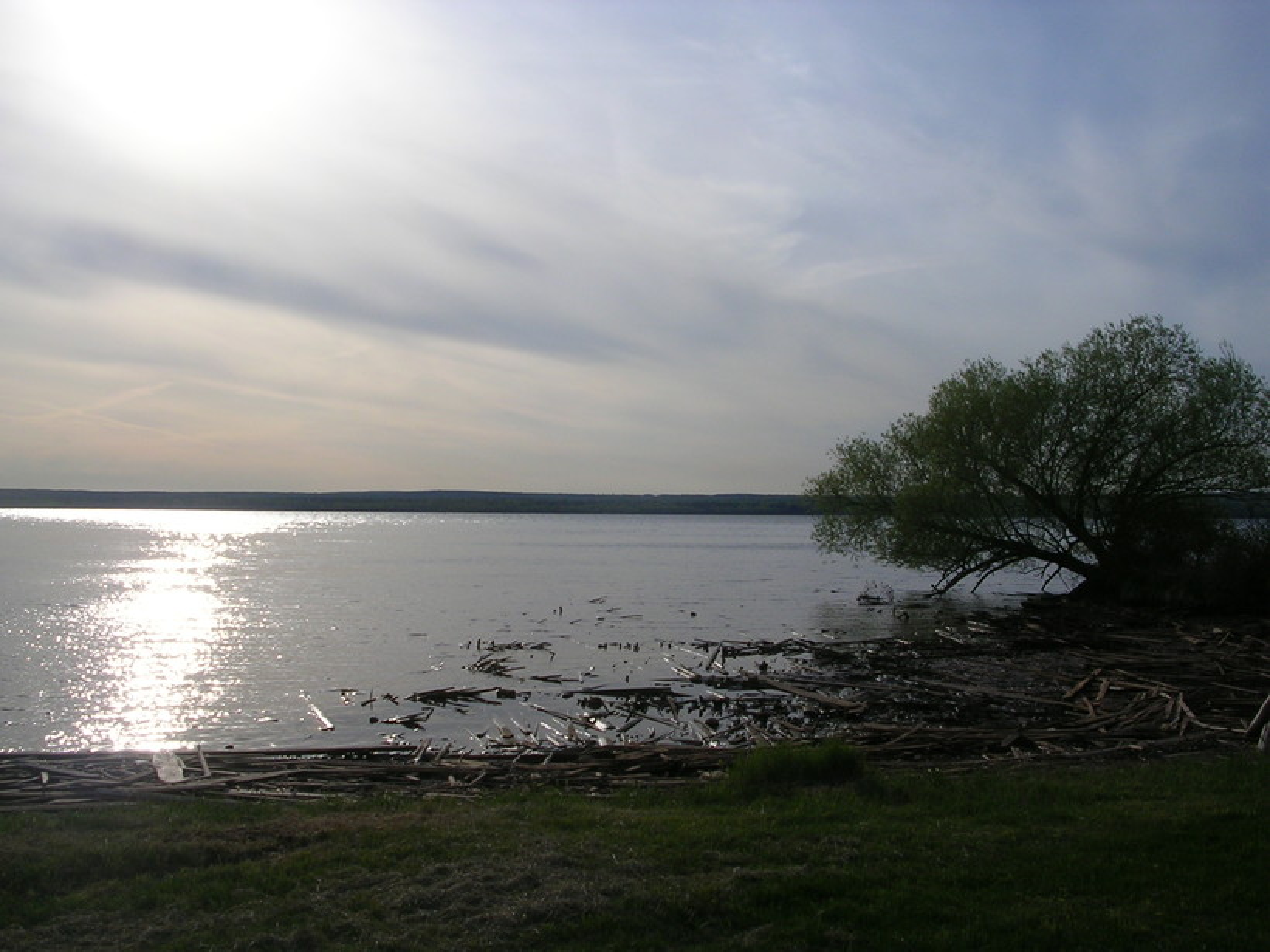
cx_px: 635
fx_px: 1394
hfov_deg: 49.0
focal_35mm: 38
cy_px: 476
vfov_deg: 37.7
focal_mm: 5.8
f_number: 5.6
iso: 50
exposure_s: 1/789
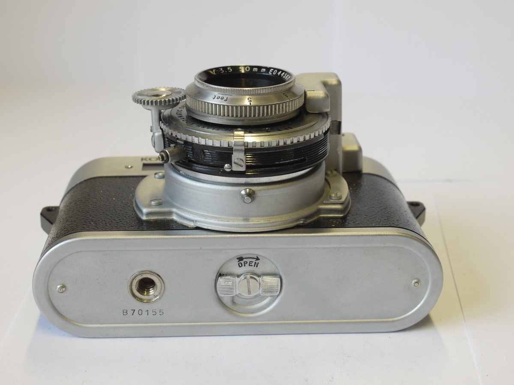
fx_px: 891
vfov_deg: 24.4
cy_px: 192
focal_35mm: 60
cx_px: 257
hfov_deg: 32.2
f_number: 8
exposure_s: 1/40
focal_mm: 30
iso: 400
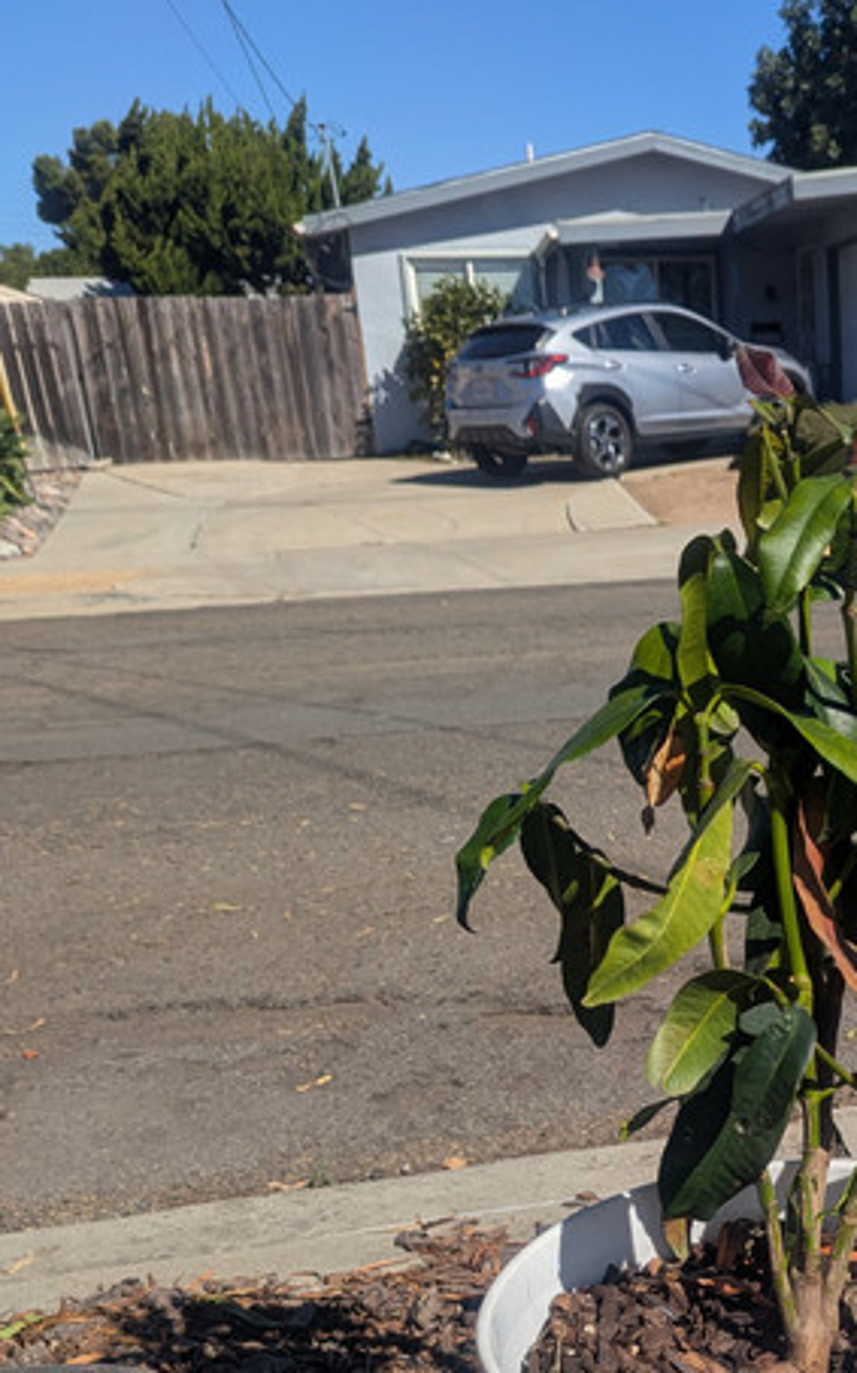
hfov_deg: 27.3
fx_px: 1682
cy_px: 1188
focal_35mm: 45
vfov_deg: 41.5
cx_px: 809
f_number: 1.85
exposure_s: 1/4049
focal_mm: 6.81
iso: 47
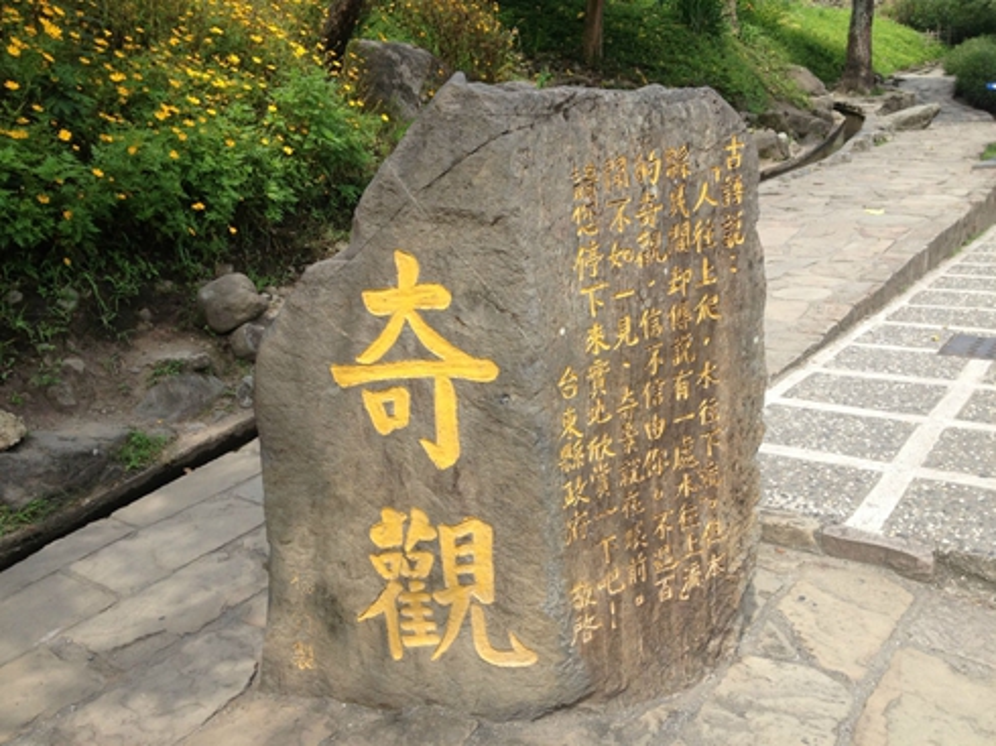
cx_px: 498
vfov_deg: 40.7
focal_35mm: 35
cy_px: 373
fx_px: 1007
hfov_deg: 52.6
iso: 64
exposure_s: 1/789
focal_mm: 4.28
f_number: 2.4
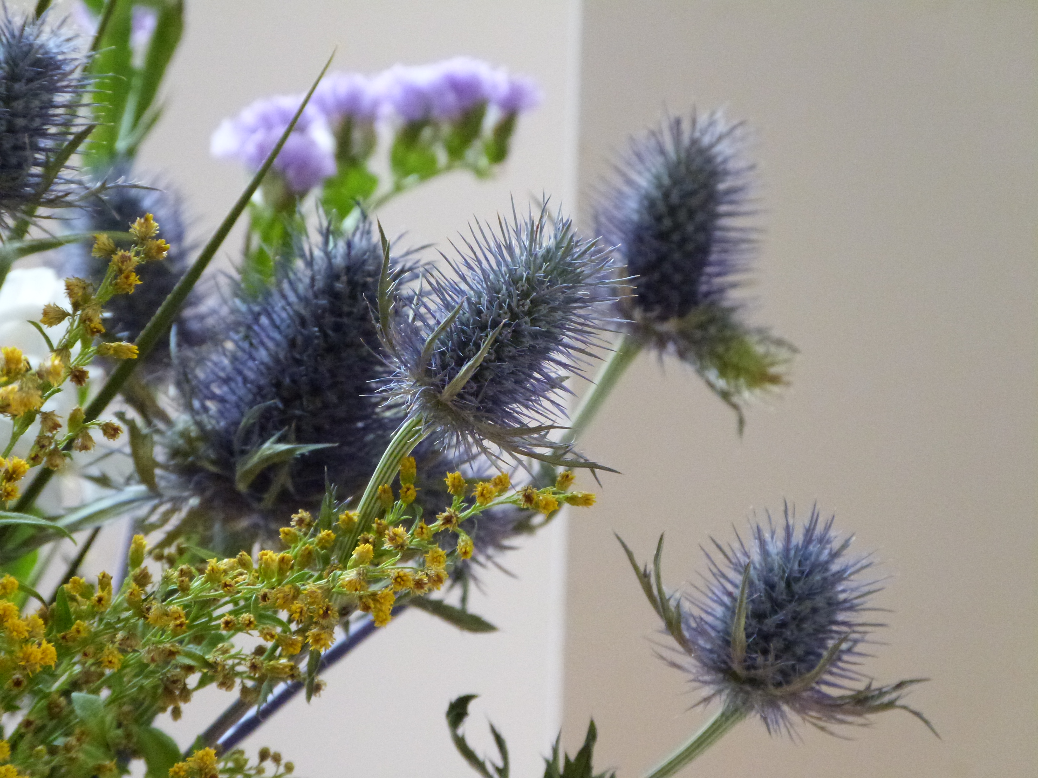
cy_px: 389
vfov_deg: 5.7
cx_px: 519
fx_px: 7766
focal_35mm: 259
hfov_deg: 7.6
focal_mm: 46.6
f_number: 4
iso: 800
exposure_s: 1/50
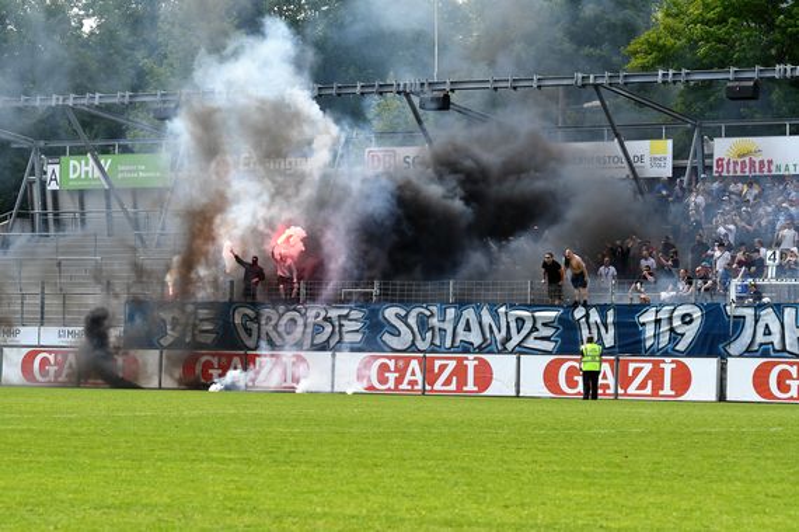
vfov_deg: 10.6
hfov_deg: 15.9
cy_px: 266
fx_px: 2861
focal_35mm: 129
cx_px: 400
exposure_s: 1/1000
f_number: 4.5
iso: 220
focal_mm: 86
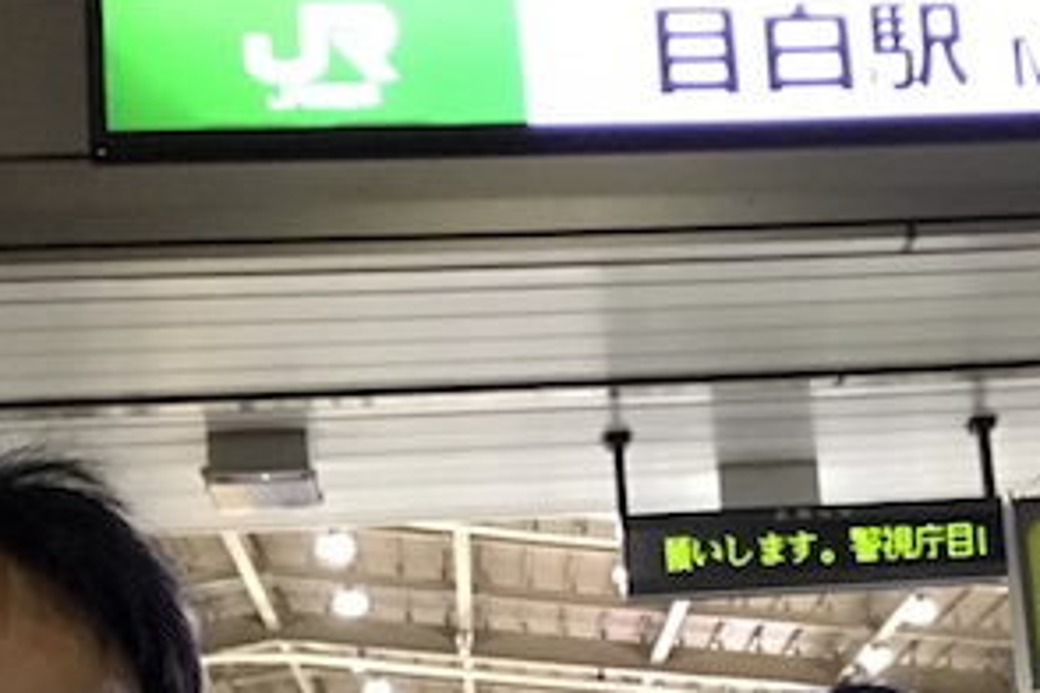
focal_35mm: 68
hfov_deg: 29.4
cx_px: 711
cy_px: 702
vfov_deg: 19.4
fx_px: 1964
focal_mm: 2.87
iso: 320
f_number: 2.2
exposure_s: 1/17
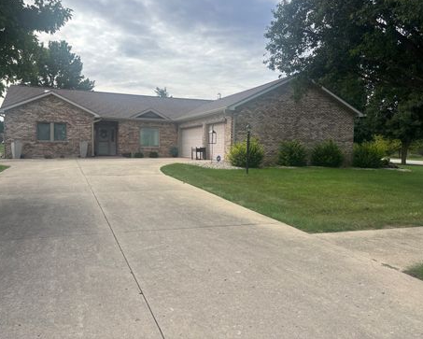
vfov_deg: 51.6
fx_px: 351
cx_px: 198
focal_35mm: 28
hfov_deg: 62.1
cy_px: 165
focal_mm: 5.96
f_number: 1.6
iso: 50
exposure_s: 1/2342
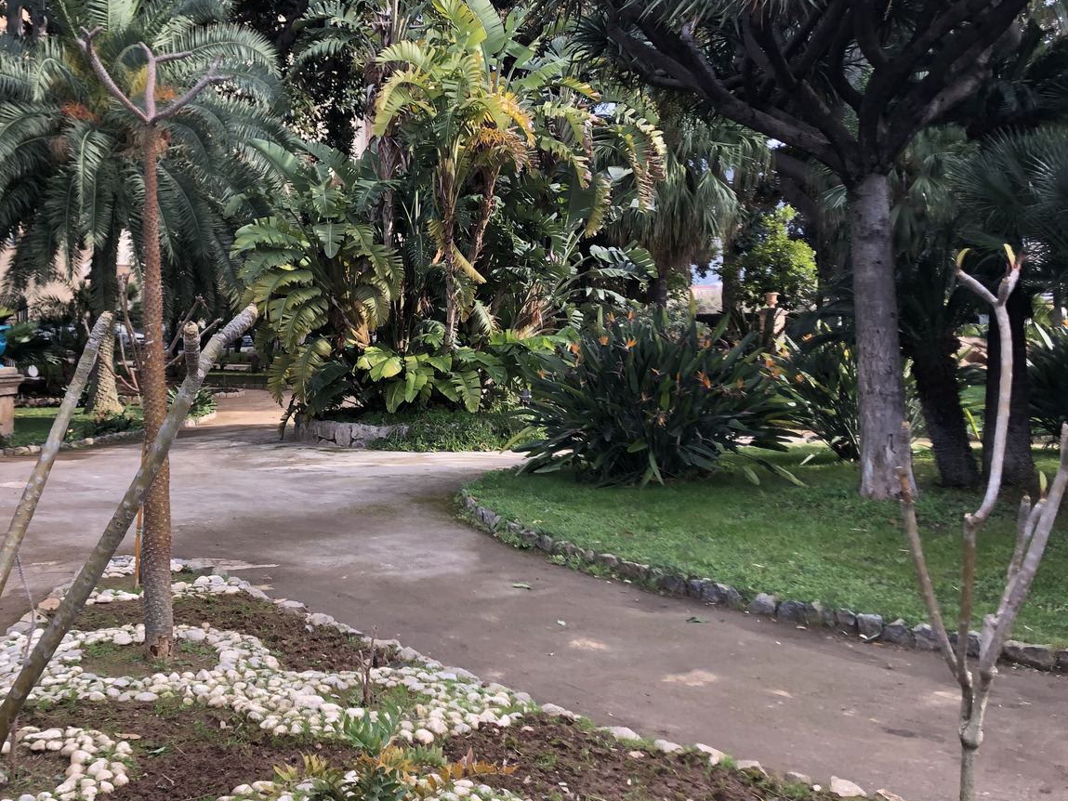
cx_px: 342
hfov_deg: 47.0
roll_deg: +1.3
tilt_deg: -0.4
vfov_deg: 36.6
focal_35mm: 39
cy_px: 287
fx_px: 1203
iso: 20
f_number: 1.8
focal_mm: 4
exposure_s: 1/162
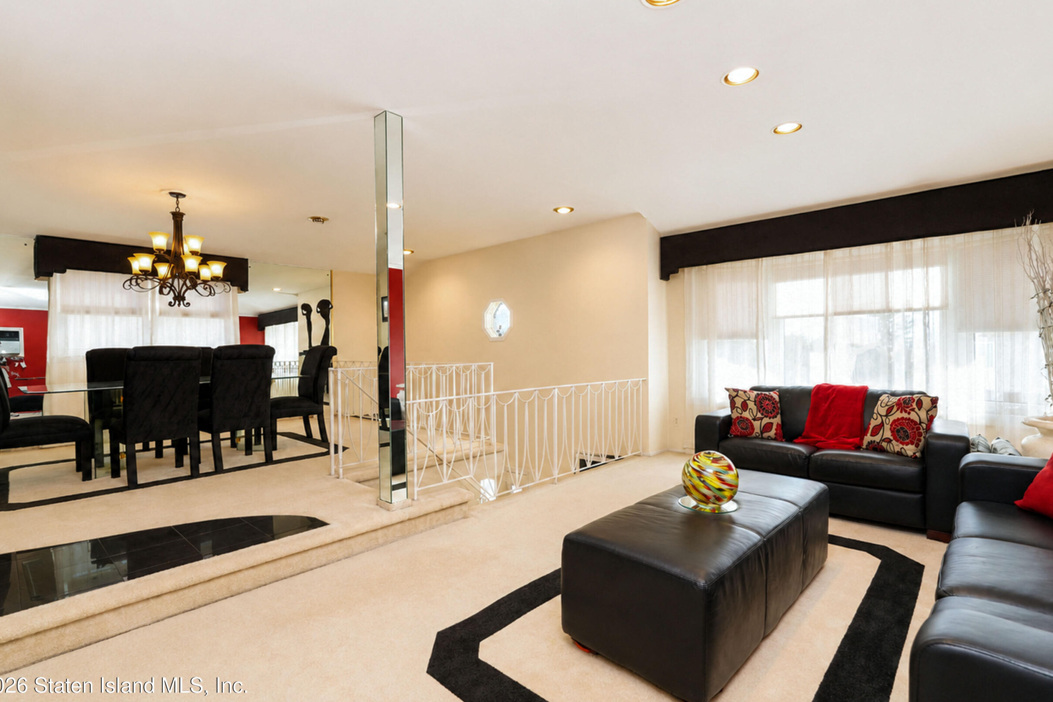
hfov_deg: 93.3
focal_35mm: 17
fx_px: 497
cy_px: 347
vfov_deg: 70.5
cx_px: 524
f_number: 5.6
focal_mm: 16
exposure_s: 1/60
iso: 64
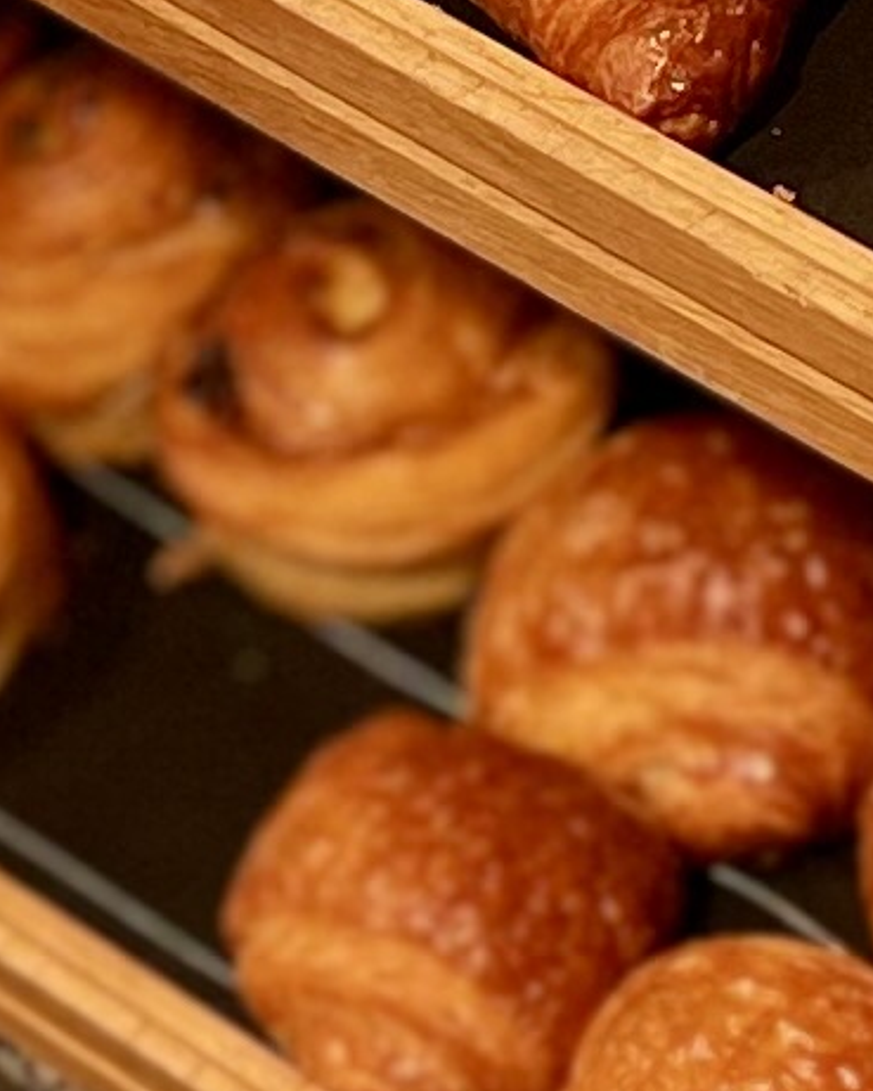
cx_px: 807
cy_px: 899
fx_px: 7168
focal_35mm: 222
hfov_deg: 7.0
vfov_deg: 8.7
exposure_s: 1/81
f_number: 1.5
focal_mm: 5.7
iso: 50
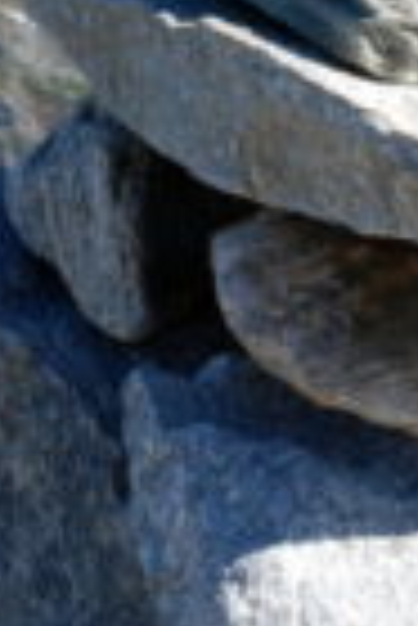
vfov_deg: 11.2
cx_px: 393
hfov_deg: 7.5
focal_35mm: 184
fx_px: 3196
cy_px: 248
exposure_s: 1/80
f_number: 22
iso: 400
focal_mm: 34
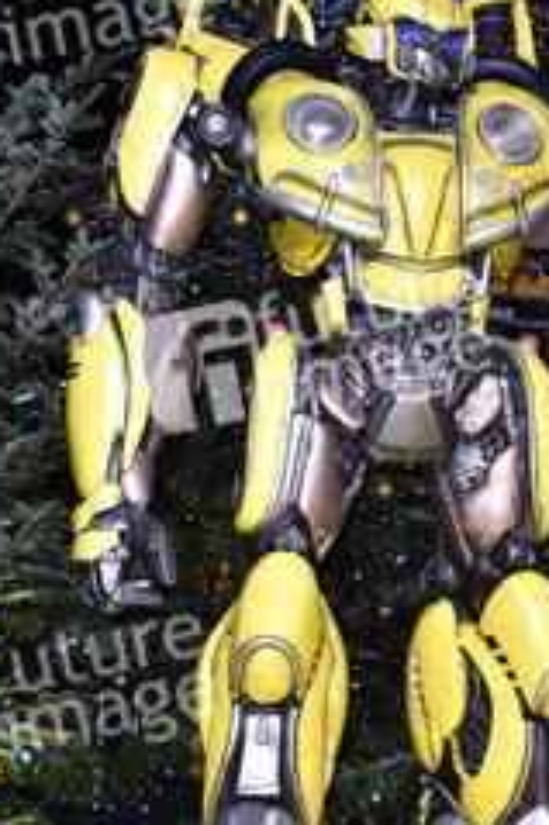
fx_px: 2107
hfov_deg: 14.8
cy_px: 525
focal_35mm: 92
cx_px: 414
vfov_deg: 22.1
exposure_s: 1/160
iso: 1000
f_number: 5
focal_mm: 55
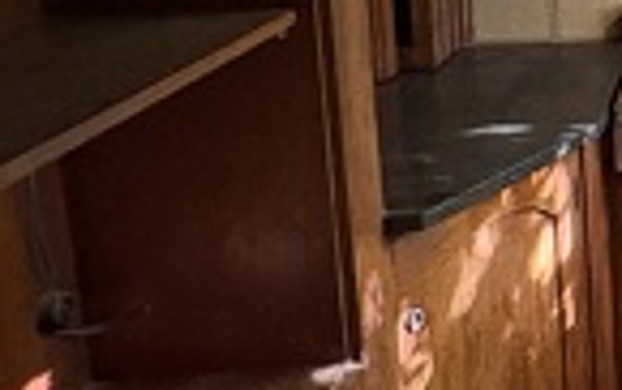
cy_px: -30
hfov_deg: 23.4
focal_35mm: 68
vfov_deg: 18.5
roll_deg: +0.0
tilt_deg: -9.5
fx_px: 1154
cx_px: 961
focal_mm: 2.22
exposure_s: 1/33
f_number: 2.2
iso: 800
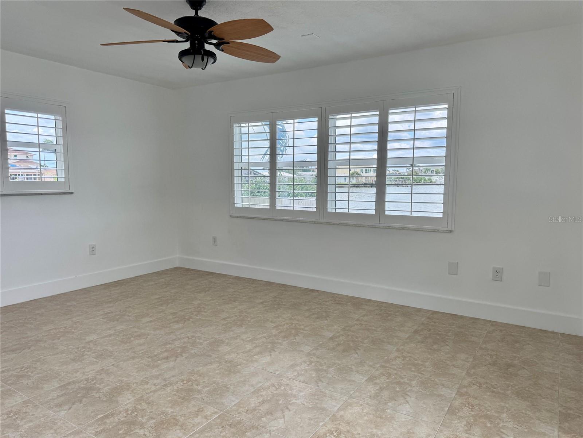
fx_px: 404
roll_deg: +0.1
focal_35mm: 24
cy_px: 219
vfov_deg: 56.8
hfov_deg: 71.6
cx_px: 292
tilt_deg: -6.7
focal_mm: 6.76
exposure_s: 1/700
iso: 80
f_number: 1.78
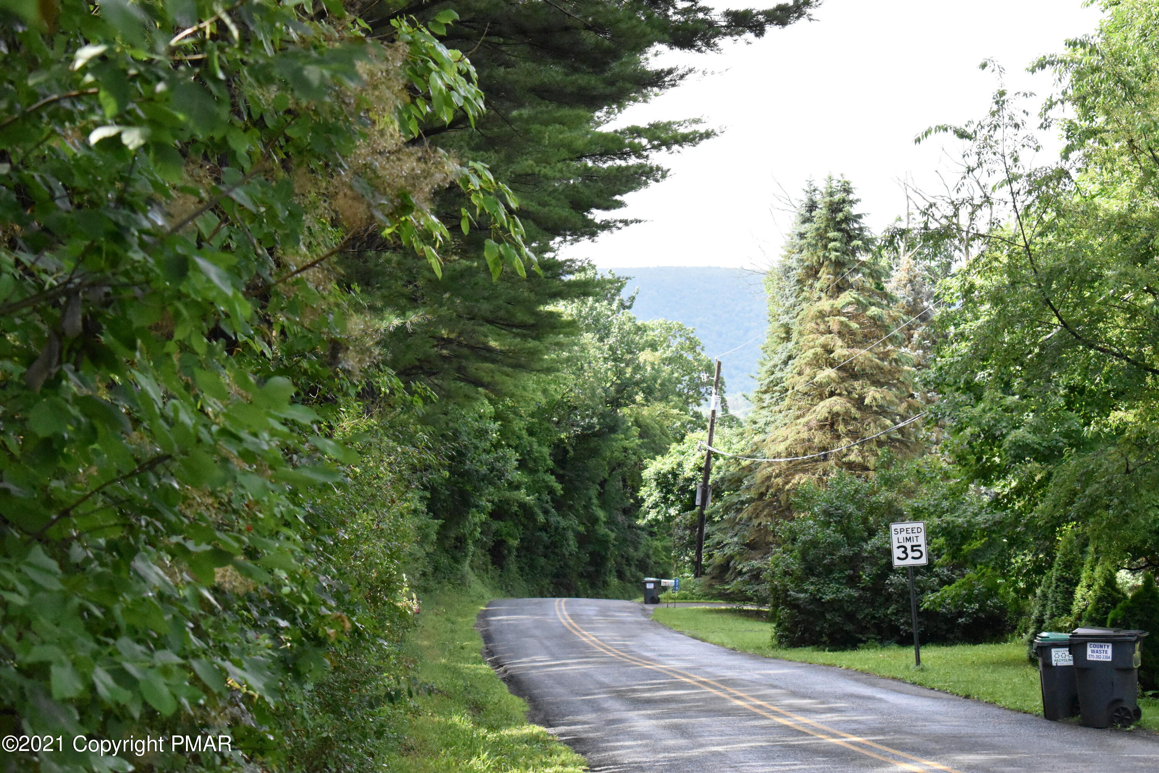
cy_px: 386
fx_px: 2656
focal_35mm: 82
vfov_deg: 16.6
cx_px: 580
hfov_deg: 24.6
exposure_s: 1/4000
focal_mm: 55
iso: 6400
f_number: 5.6
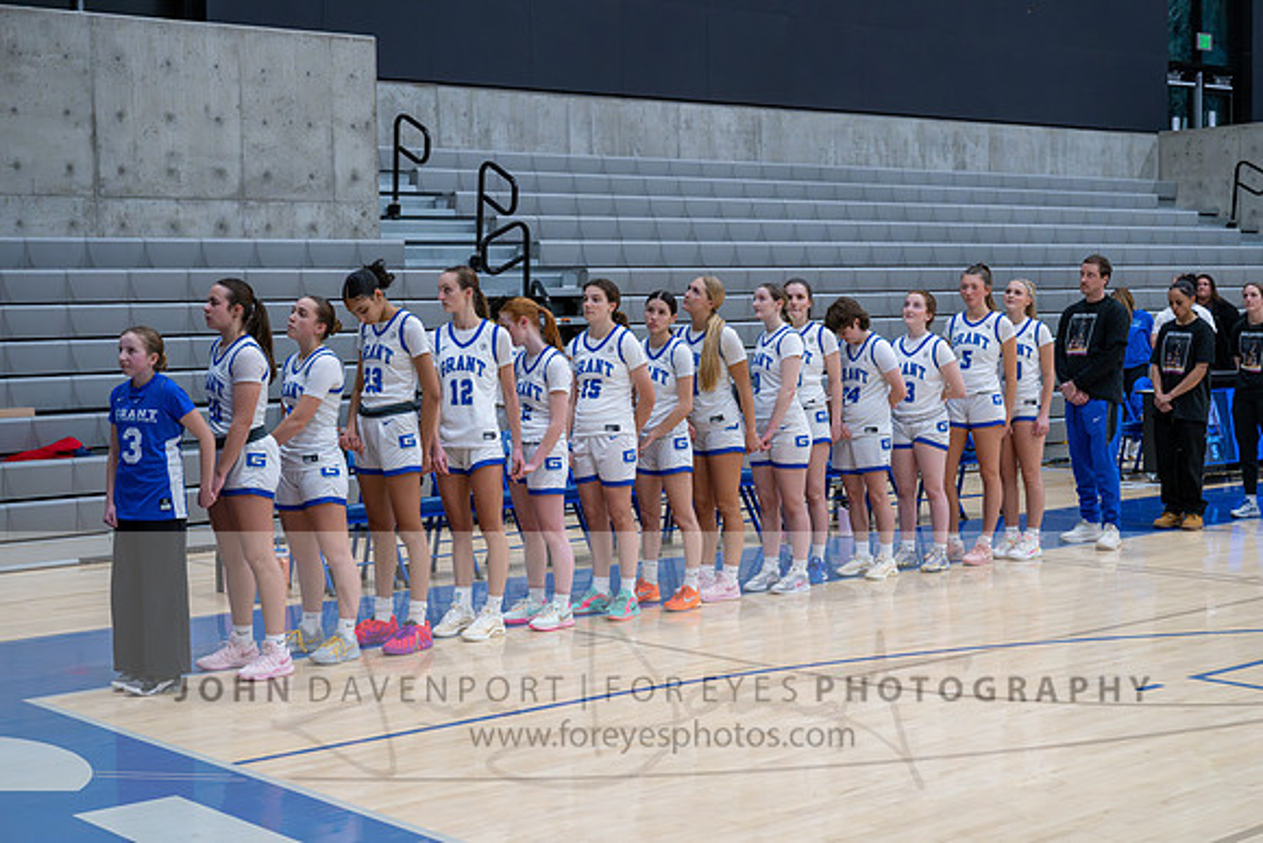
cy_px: 422
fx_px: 1930
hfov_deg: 36.2
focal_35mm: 55
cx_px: 632
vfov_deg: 24.6
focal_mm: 55
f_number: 5
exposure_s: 1/400
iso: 6400
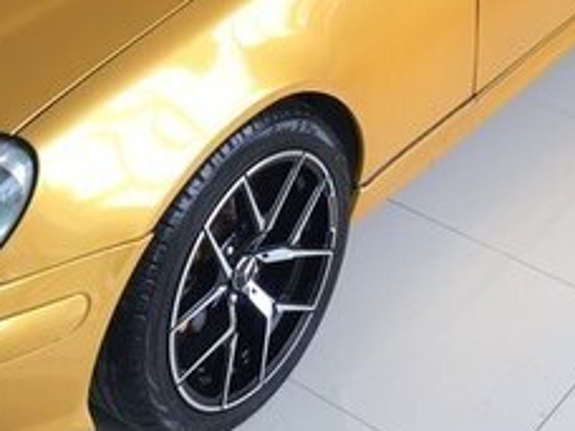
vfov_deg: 16.7
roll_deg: +0.9
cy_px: -105
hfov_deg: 23.1
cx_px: 149
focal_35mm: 84
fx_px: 1395
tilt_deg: -22.7
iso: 40
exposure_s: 1/100
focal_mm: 4.15
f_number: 2.2
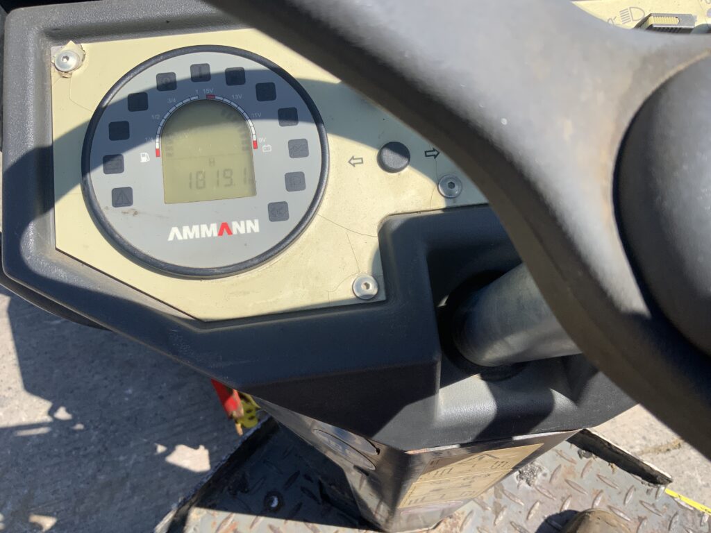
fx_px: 596
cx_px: 356
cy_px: 266
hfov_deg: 61.7
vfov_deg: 48.2
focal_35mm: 29
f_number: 1.8
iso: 16
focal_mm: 3
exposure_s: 1/1490
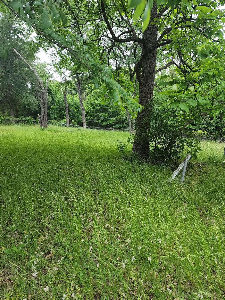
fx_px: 199
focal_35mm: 23
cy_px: 150
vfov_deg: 73.9
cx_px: 112
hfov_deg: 58.9
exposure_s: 1/60
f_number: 1.8
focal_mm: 6.4
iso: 40
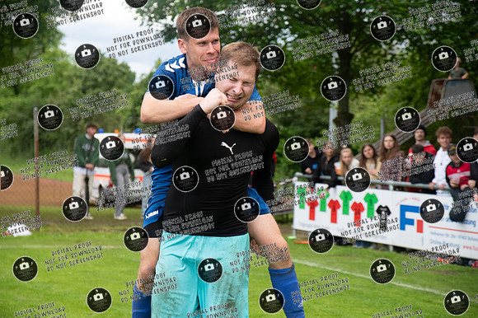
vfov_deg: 13.0
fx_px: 1393
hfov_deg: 19.5
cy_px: 159
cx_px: 239
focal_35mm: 105
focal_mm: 70
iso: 720
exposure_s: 1/500
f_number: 4
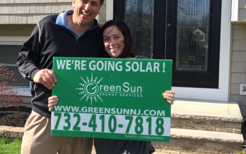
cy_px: 75
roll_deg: -1.3
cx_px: 95
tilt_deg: -3.4
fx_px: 382
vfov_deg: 22.7
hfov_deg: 35.5
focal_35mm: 57
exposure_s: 1/942
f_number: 2.2
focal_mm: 4.15
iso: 32
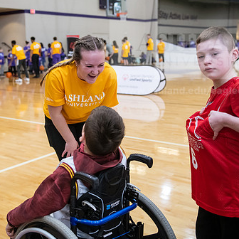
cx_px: 88
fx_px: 367
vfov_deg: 36.0
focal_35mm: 47
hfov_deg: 35.8
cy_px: 106
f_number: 3.2
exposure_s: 1/200
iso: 2500
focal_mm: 32
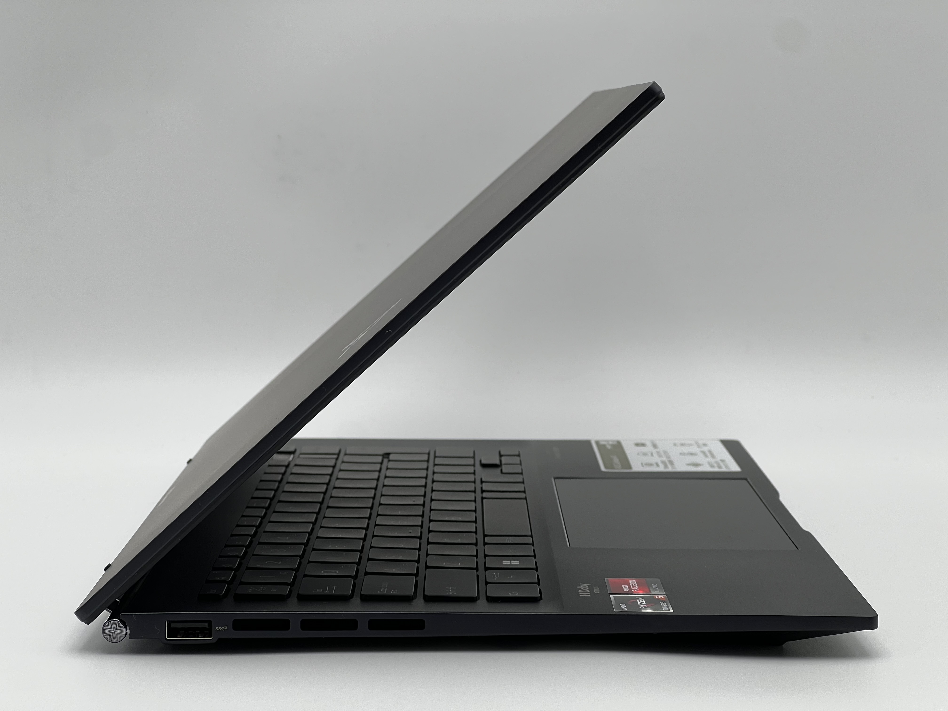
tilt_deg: -6.4
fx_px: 2109
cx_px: 474
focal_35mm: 77
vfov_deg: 19.1
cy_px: 356
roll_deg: +0.0
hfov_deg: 25.3
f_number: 2.8
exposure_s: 1/137
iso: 32
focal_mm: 9
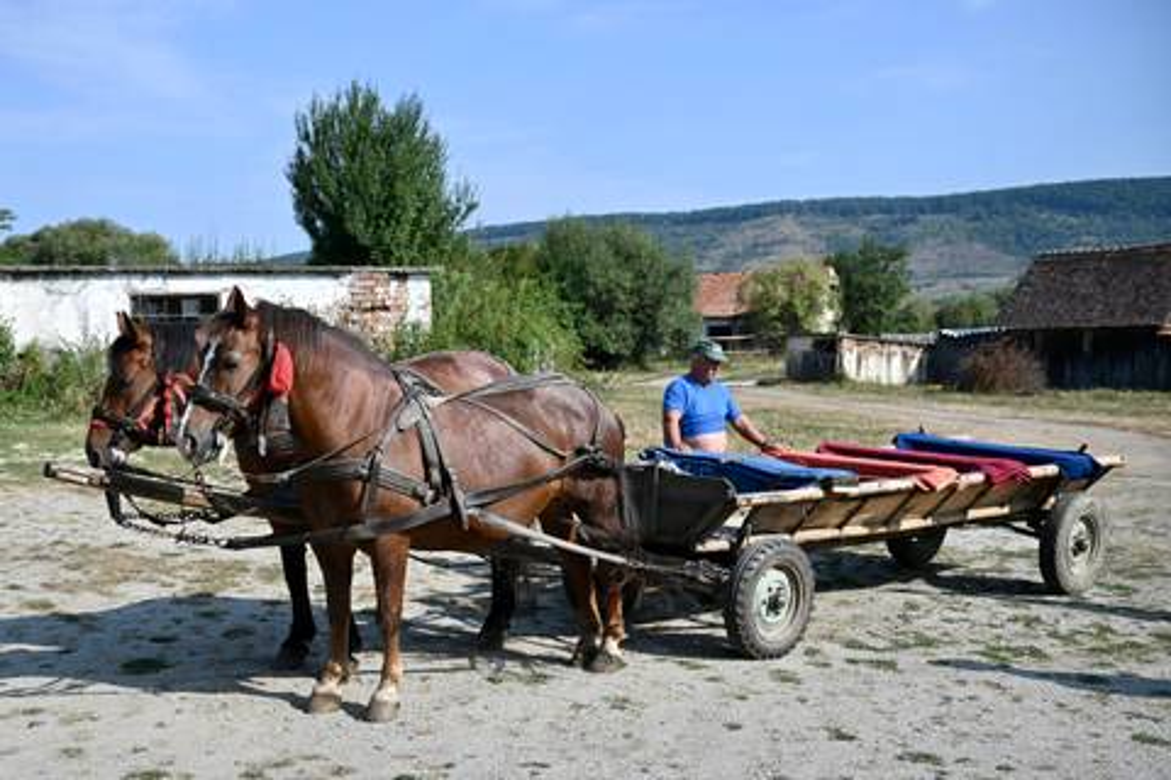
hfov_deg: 55.8
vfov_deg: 38.9
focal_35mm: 34
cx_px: 586
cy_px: 390
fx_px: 1106
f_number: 4
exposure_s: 1/500
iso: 100
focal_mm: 34
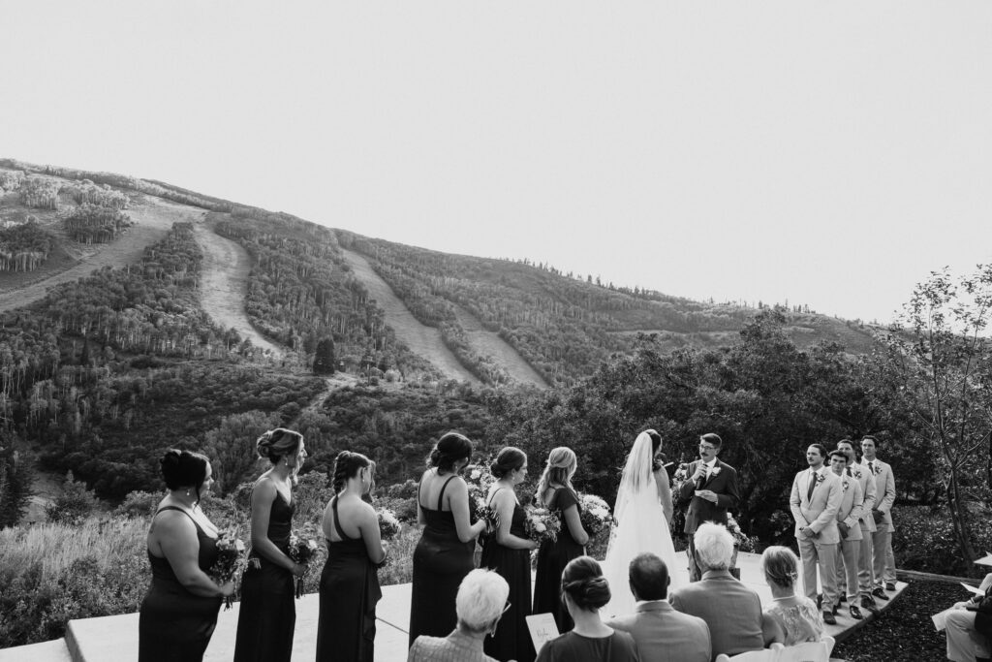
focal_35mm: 24
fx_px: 661
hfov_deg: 73.7
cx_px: 496
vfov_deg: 53.1
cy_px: 331
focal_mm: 24
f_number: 3.2
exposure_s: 1/250
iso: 100
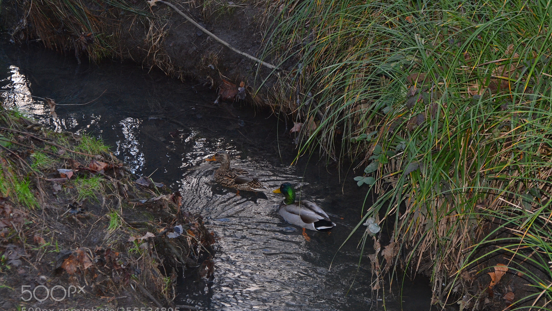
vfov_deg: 14.0
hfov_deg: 24.6
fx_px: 1266
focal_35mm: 87
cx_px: 276
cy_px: 154
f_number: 8
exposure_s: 1/60
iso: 800
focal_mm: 55
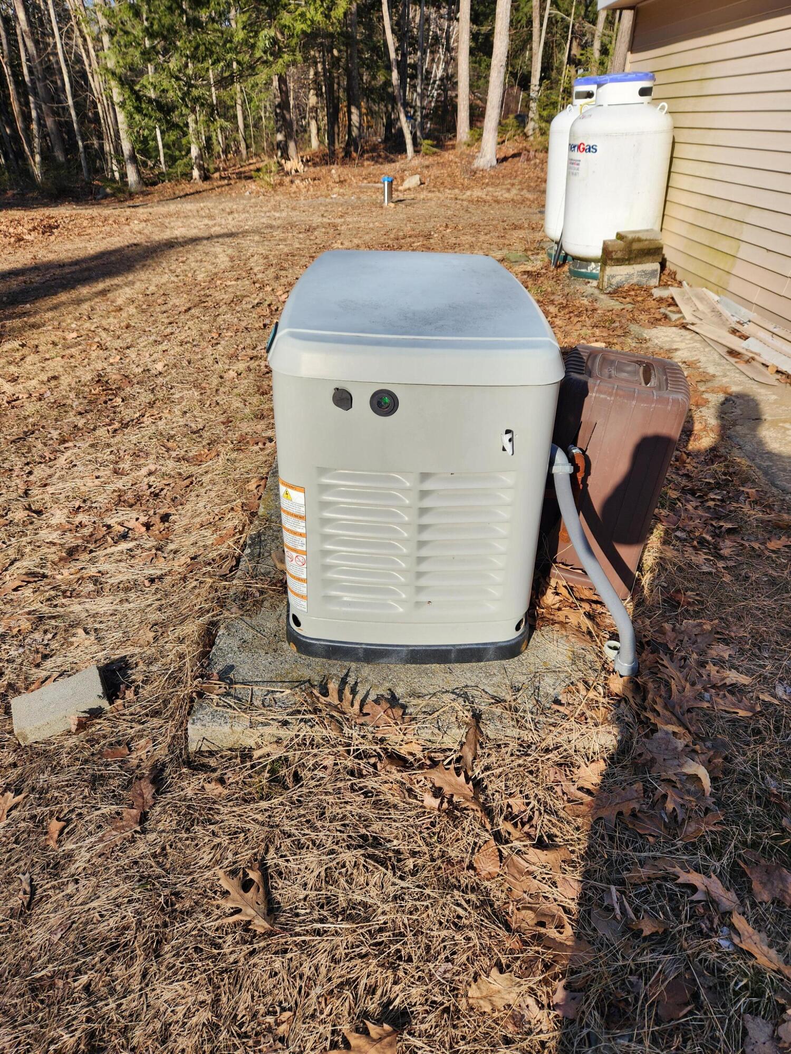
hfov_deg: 58.9
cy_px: 527
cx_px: 396
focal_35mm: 23
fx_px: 701
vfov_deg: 73.9
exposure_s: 1/1293
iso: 20
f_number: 1.8
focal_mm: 5.4
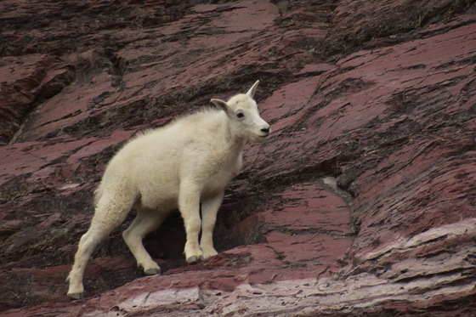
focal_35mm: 450
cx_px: 238
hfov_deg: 4.6
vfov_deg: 3.1
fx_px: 5948
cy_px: 158
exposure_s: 1/320
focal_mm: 300
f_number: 6.3
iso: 800
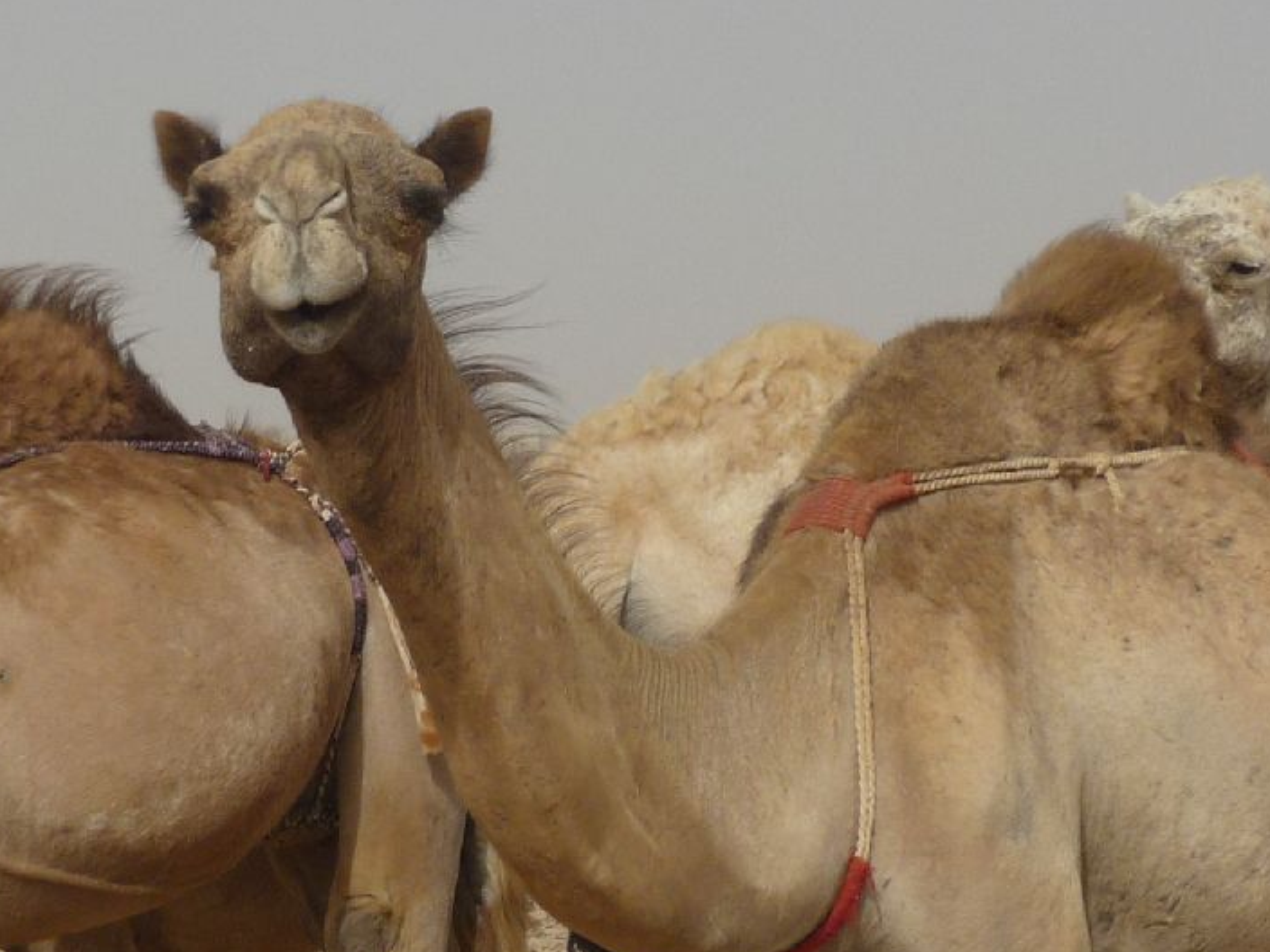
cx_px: 530
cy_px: 380
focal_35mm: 154
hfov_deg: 12.8
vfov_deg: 9.6
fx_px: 5650
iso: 100
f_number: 11
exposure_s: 1/200
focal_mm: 11.7
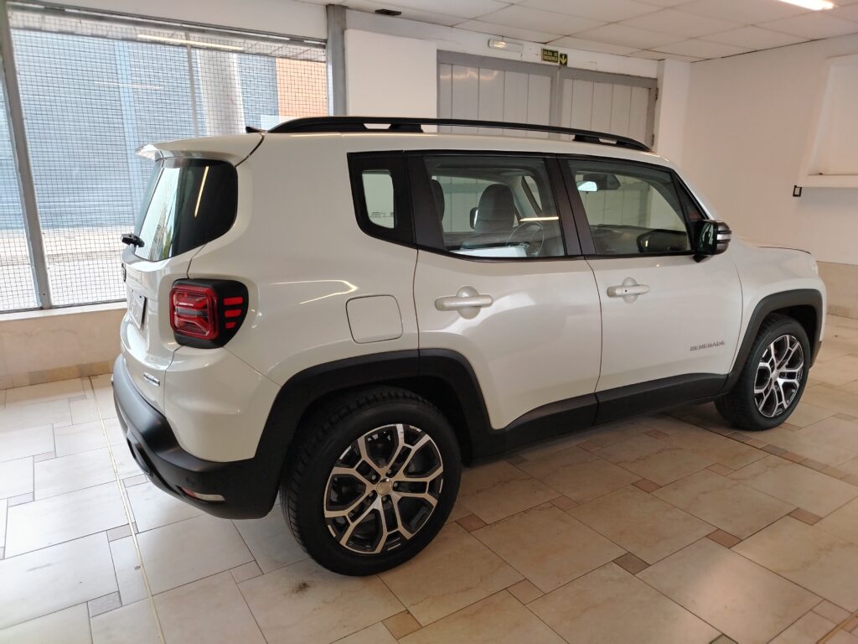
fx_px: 595
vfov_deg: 56.8
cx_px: 429
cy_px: 322
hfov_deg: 71.6
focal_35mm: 24
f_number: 1.75
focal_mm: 5.25
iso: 375
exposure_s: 1/50
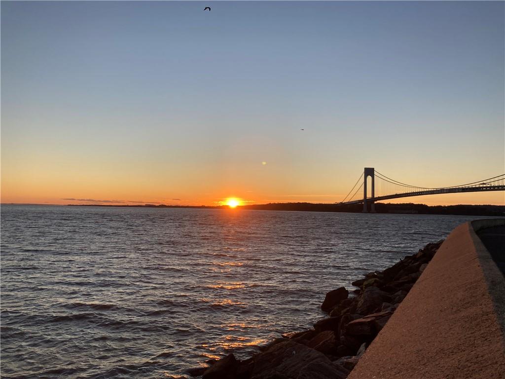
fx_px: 408
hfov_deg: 63.4
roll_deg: -2.2
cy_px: 190
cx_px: 252
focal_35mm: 28
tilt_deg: +3.7
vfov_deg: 49.7
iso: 20
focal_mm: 3.99
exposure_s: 1/813
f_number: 1.8
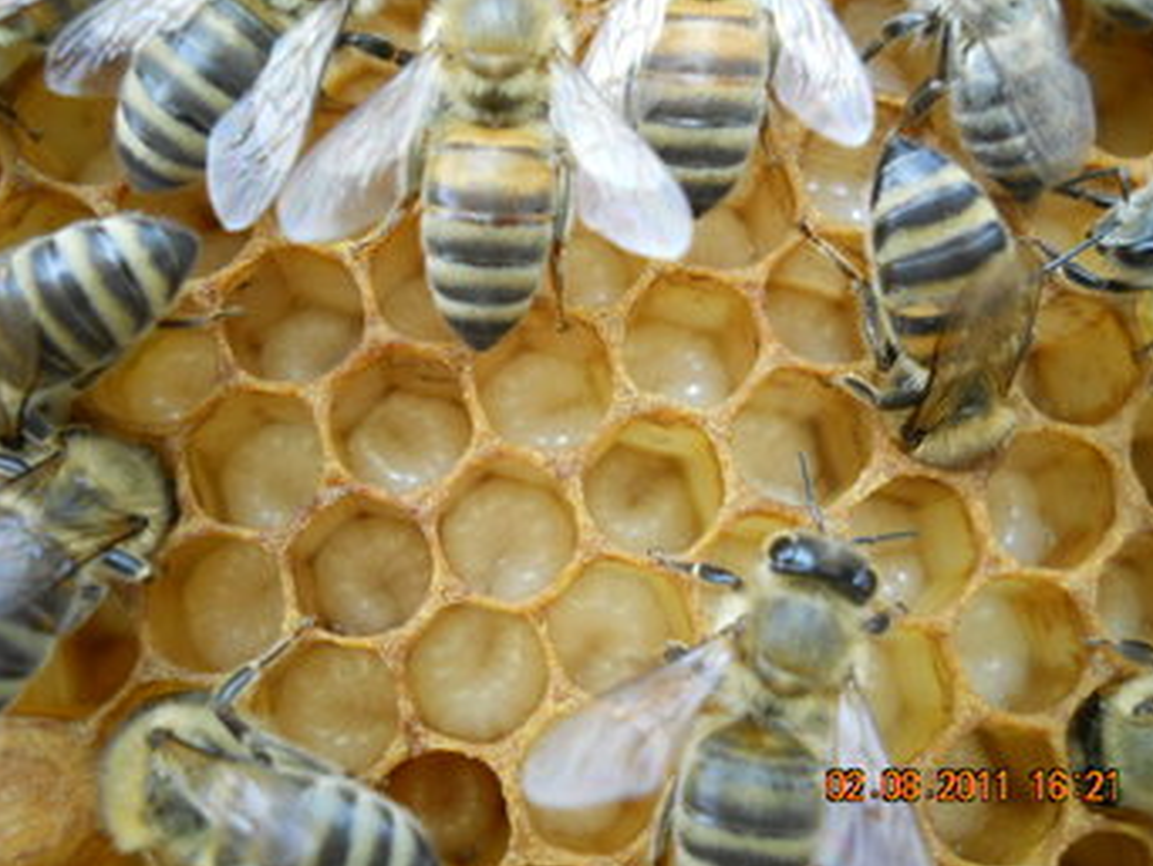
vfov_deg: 34.4
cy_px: 436
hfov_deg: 44.8
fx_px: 1400
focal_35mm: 42
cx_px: 580
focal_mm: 6.72
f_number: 3.1
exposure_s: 1/160
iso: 400
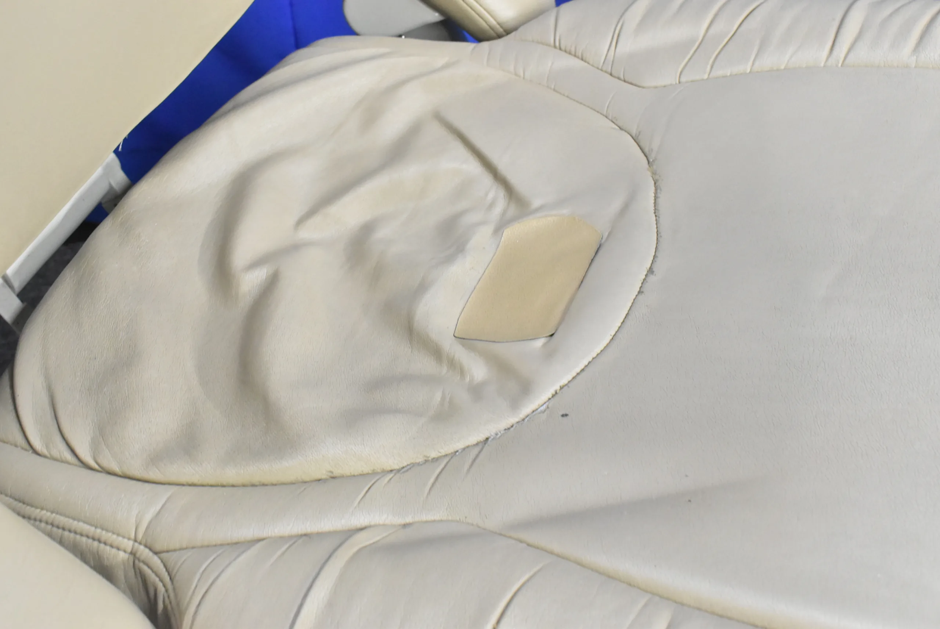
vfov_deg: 30.9
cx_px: 470
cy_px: 314
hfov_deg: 44.9
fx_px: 1137
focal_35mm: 44
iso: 5000
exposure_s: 1/50
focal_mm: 29
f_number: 8
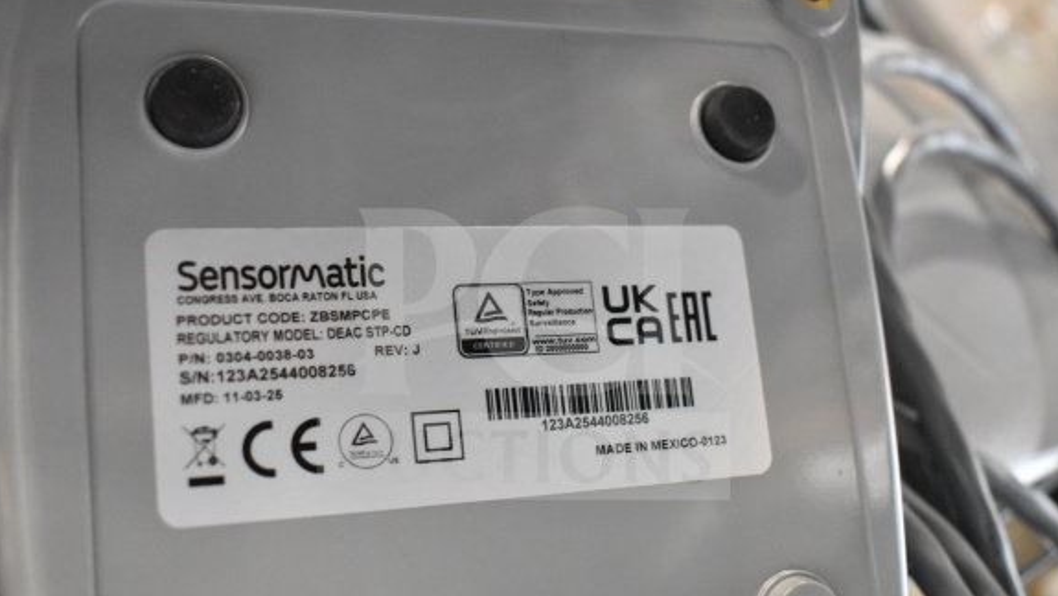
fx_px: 1123
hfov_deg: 50.5
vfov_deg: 29.7
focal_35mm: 40
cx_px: 523
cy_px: 354
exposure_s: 1/40
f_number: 4
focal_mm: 24
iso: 5000
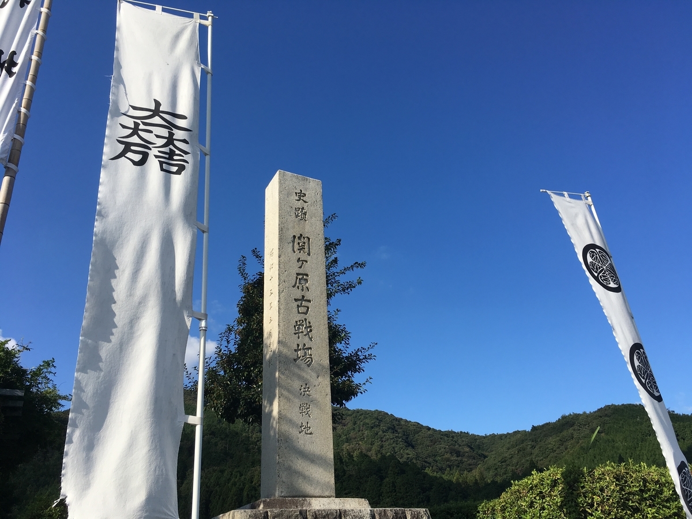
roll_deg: +3.8
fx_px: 580
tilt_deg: +28.7
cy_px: 260
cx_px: 346
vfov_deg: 48.2
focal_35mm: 29
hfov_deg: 61.7
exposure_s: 1/1538
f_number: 2.2
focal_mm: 4.15
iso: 25
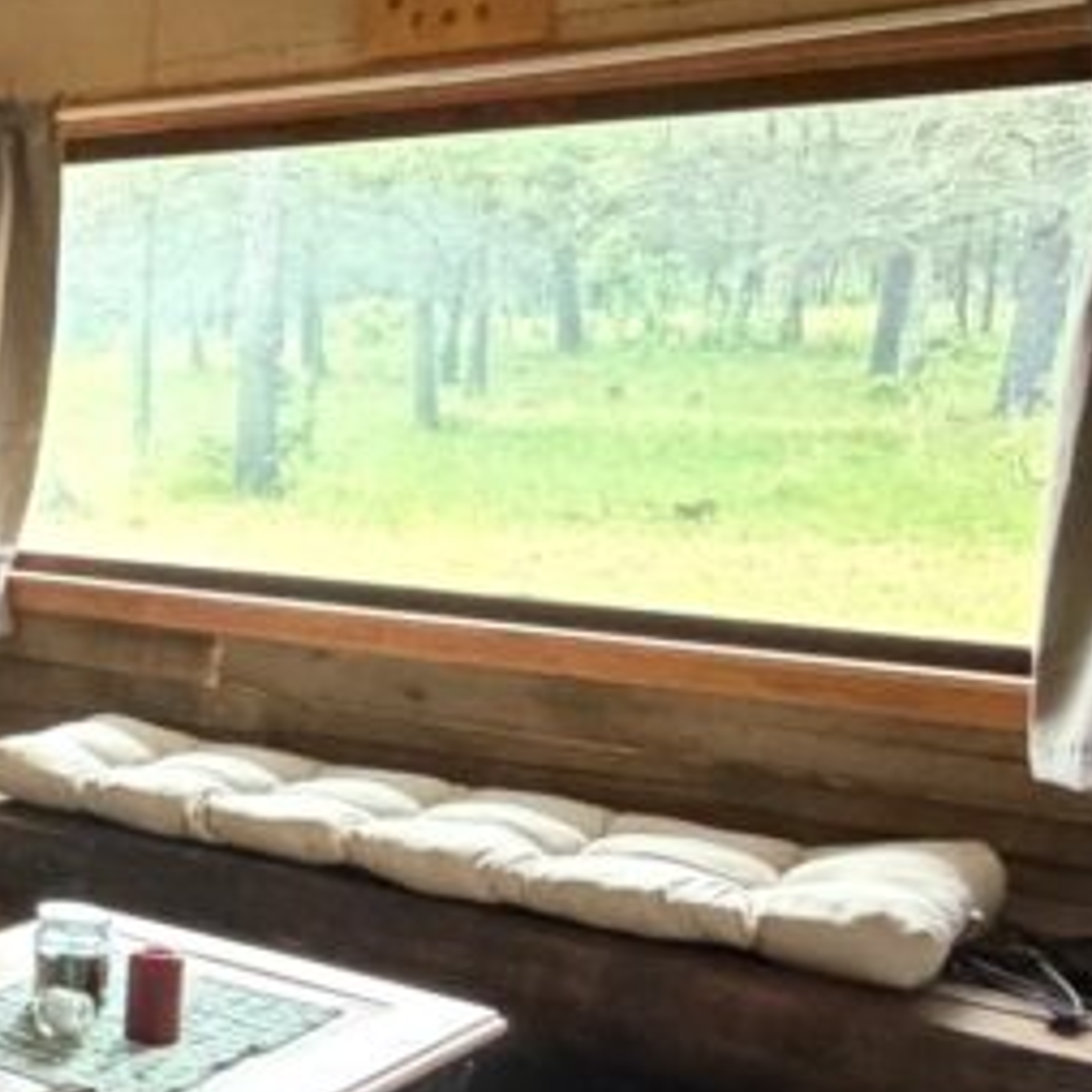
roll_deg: +1.7
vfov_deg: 32.8
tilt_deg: -9.1
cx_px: -982
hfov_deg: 20.3
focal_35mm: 52
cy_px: 593
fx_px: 1856
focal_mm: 2.22
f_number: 2.2
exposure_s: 1/51
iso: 1250
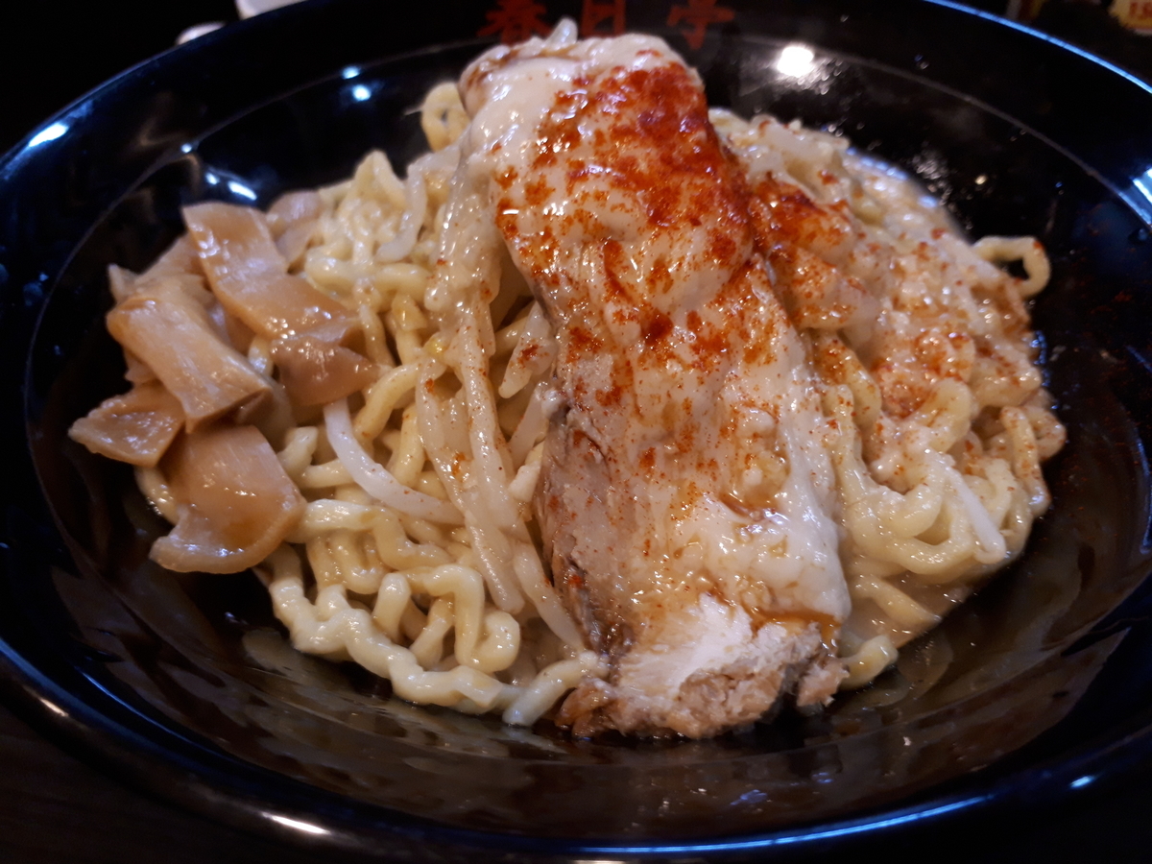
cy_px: 432
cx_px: 576
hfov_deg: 65.3
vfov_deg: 51.4
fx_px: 899
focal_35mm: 27
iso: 200
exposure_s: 1/25
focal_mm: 3.6
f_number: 1.9
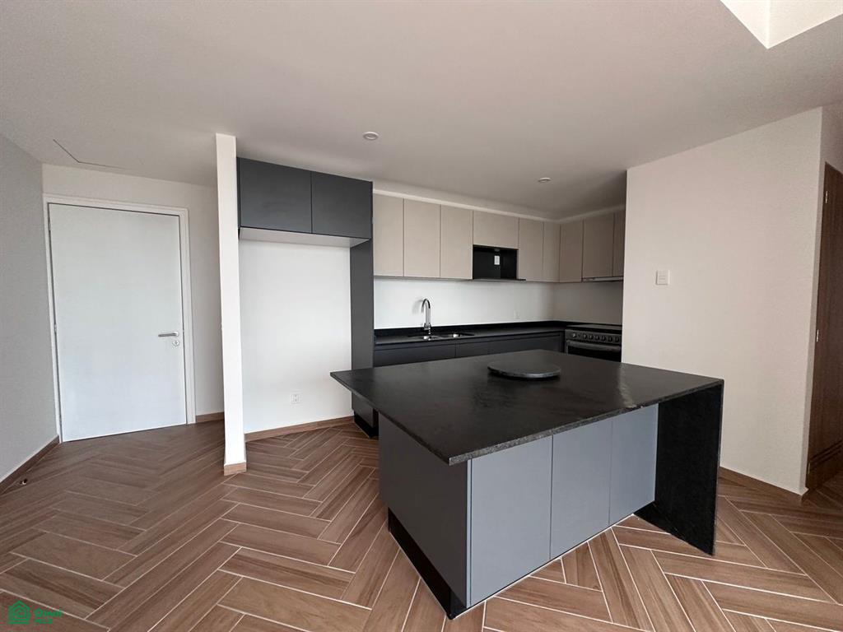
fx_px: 341
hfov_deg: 102.1
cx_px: 422
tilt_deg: -2.6
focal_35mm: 14
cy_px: 316
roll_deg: -0.2
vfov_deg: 85.7
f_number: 2.2
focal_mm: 2.22
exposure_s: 1/96
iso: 320
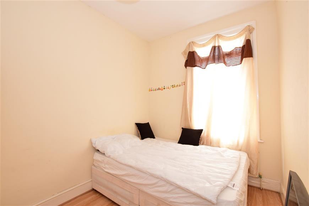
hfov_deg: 100.4
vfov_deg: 77.3
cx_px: 154
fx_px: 129
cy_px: 103
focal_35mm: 15
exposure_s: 1/2.5
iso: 500
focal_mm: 10
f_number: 8
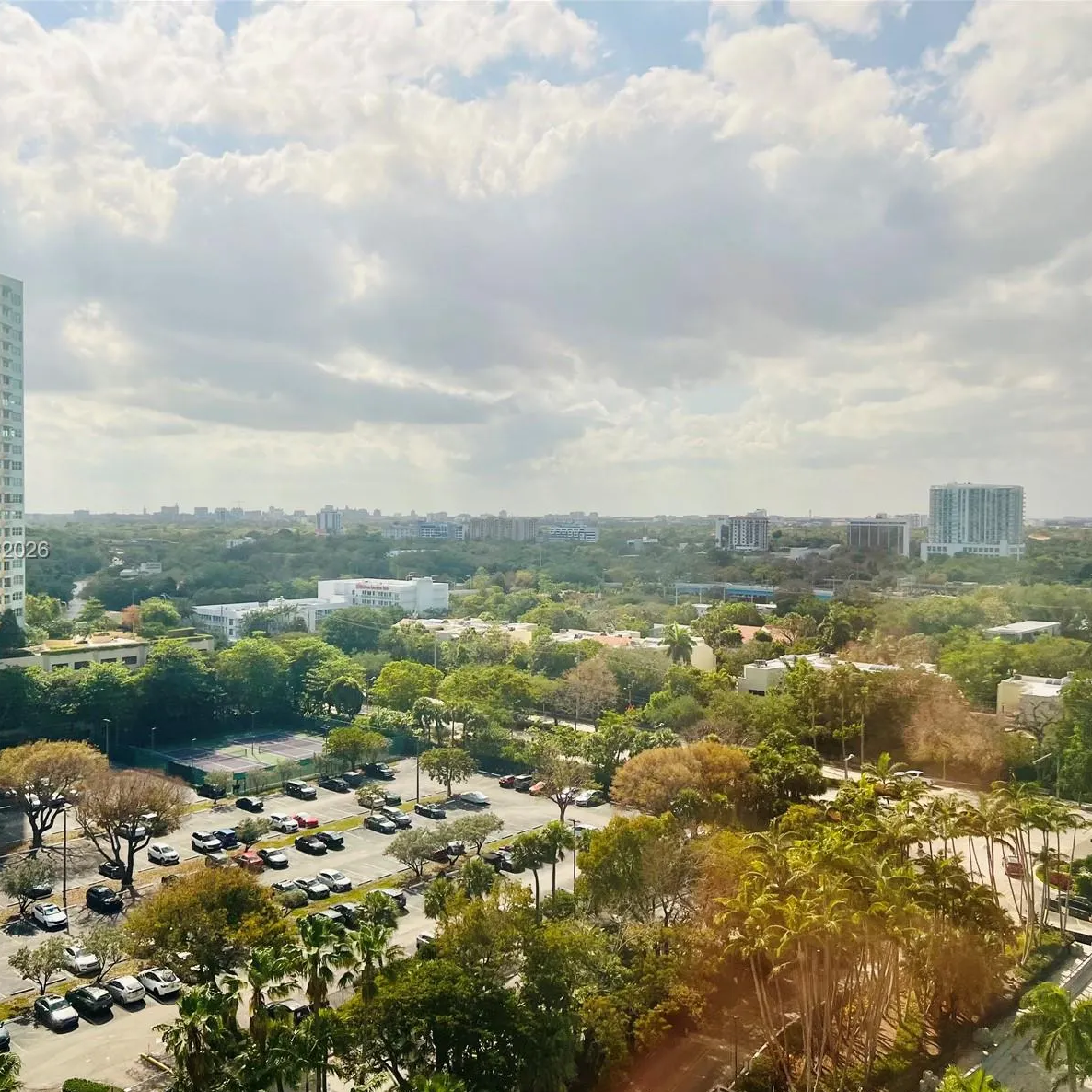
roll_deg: -0.2
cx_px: 499
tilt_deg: -2.5
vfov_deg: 52.5
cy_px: 552
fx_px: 1106
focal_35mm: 31
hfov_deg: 52.5
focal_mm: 5.7
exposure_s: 1/2994
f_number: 1.5
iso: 50
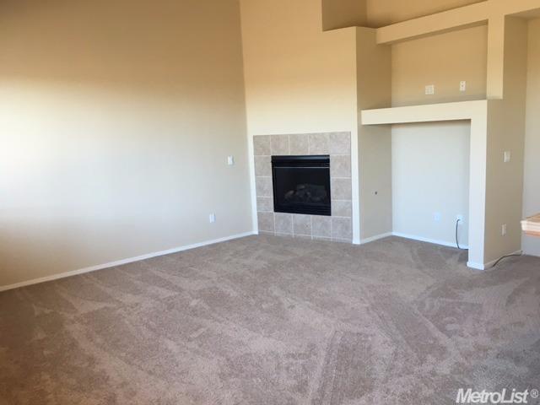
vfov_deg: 48.2
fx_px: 452
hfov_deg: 61.7
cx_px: 270
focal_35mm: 29
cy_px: 202
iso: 50
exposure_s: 1/30
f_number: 2.2
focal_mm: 4.15
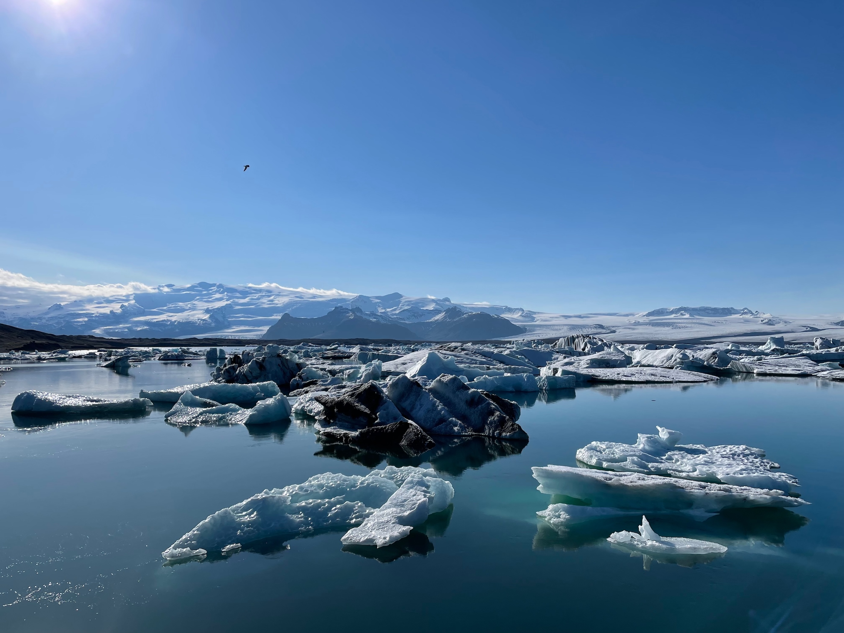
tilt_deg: +1.4
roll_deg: +0.0
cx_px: 422
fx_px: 634
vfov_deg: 53.1
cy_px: 316
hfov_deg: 67.3
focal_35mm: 26
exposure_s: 1/11905
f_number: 1.6
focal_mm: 4.2
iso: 32
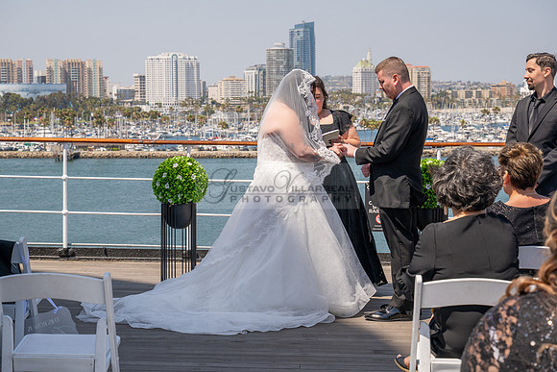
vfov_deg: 19.5
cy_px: 186
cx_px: 278
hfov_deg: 28.8
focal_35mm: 70
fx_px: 1083
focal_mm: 70
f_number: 8
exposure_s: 1/800
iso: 200
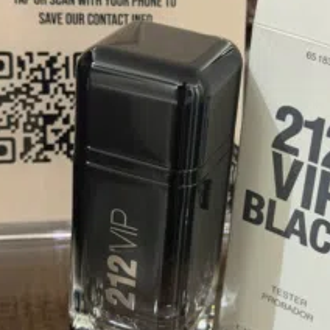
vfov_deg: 21.7
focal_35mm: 80
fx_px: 863
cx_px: 212
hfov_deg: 21.6
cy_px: 165
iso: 250
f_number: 1.78
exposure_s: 1/33
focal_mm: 6.76
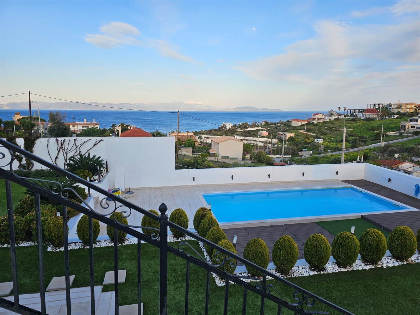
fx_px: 279
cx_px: 210
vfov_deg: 58.9
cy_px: 158
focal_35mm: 23
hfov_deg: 73.9
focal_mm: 6.3
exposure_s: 1/364
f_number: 1.7
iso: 10
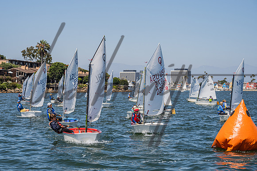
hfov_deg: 23.9
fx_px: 605
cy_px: 74
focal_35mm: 85
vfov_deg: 16.1
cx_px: 105
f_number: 6
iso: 250
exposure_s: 1/1000
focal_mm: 70
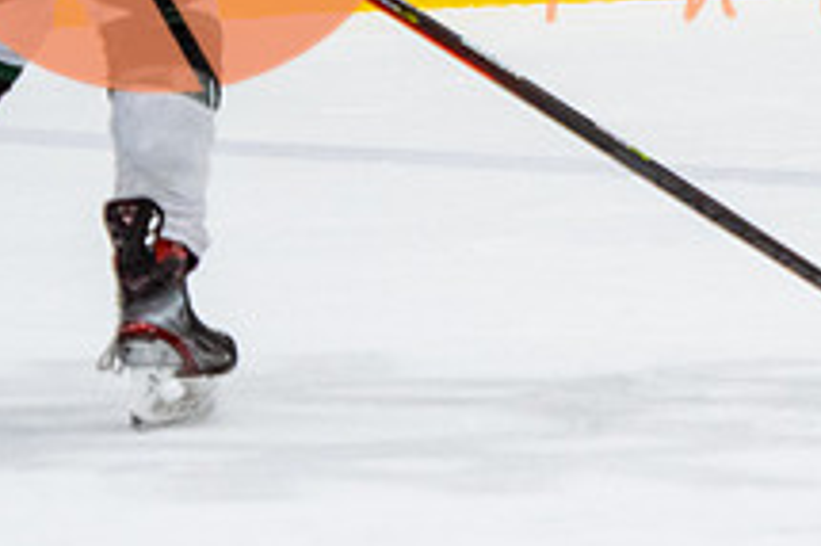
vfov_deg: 1.9
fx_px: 16111
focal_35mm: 707
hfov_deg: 2.9
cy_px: -383
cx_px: 1388
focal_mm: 125
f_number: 2.8
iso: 1600
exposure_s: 1/640
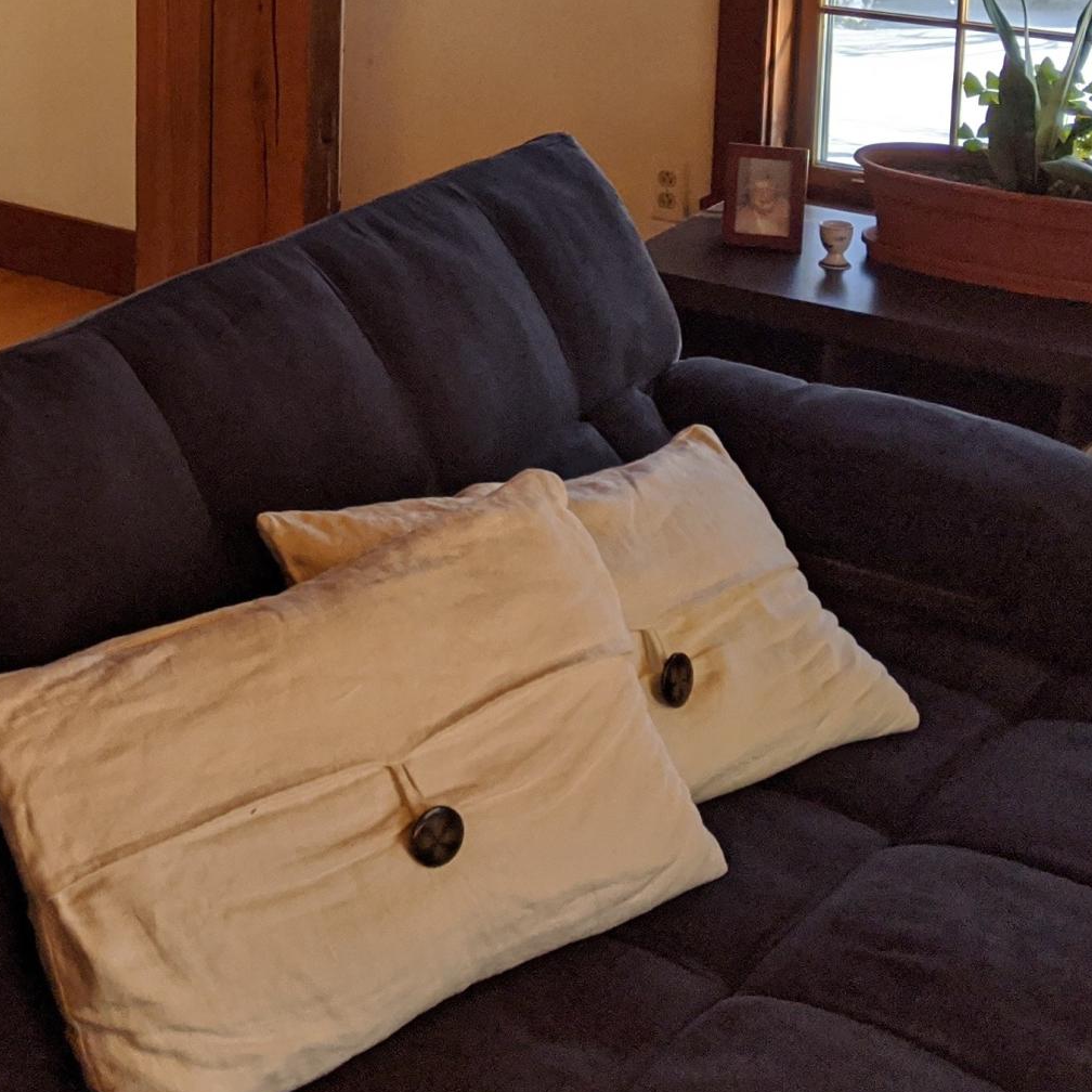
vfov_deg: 23.1
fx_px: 2534
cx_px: -64
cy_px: -66
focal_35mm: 71
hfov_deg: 23.1
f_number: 1.8
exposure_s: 1/572
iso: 69
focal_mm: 4.44
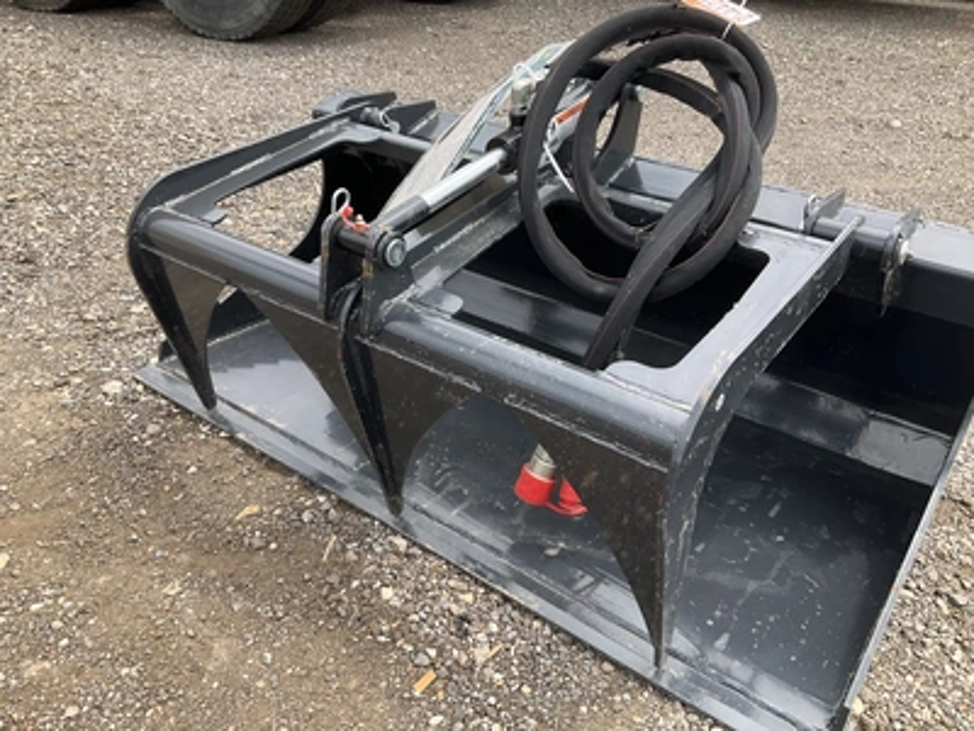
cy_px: 366
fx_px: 816
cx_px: 487
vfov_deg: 48.2
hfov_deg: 61.7
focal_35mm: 29
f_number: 1.8
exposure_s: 1/586
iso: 25
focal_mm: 3
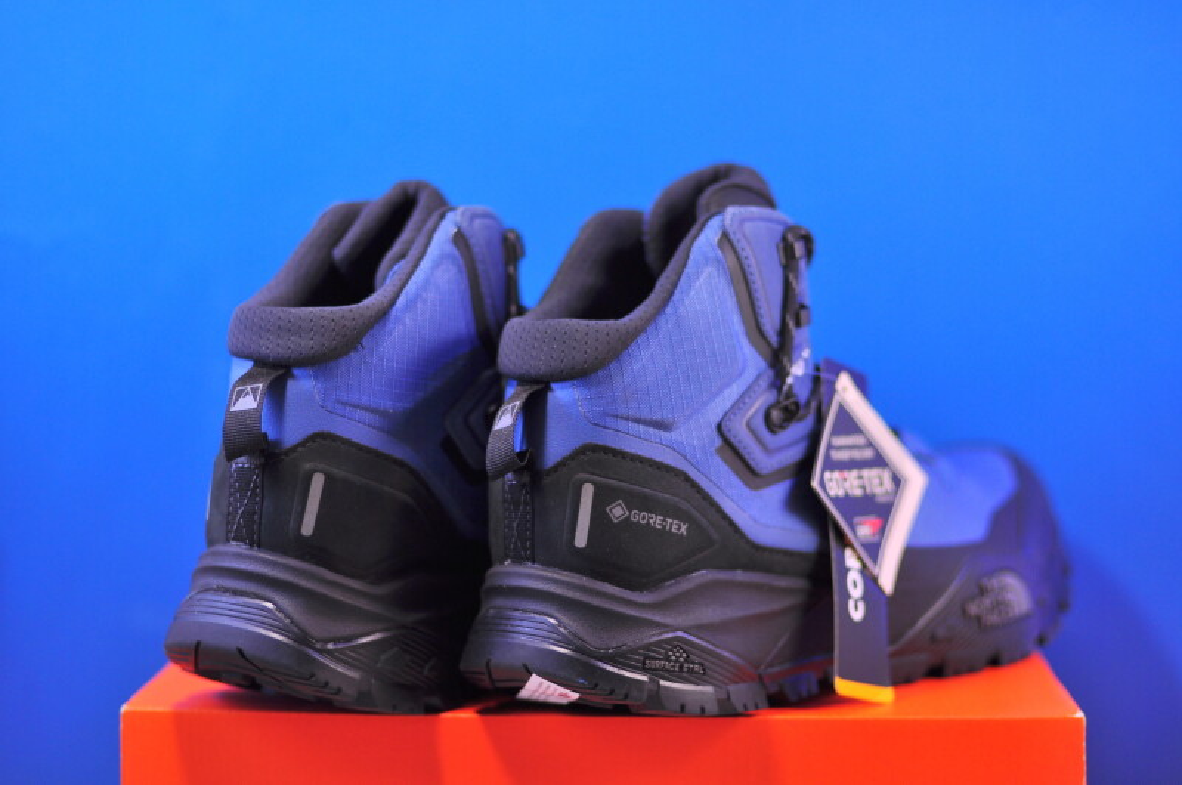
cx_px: 591
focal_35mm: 75
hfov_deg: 27.0
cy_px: 392
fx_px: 2459
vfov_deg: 18.1
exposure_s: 1/320
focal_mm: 50
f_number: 2
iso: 250
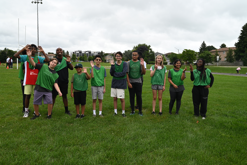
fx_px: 216
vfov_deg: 41.7
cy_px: 82
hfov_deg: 59.5
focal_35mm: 32
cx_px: 124
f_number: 5.6
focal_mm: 31.5
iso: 160
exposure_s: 1/250
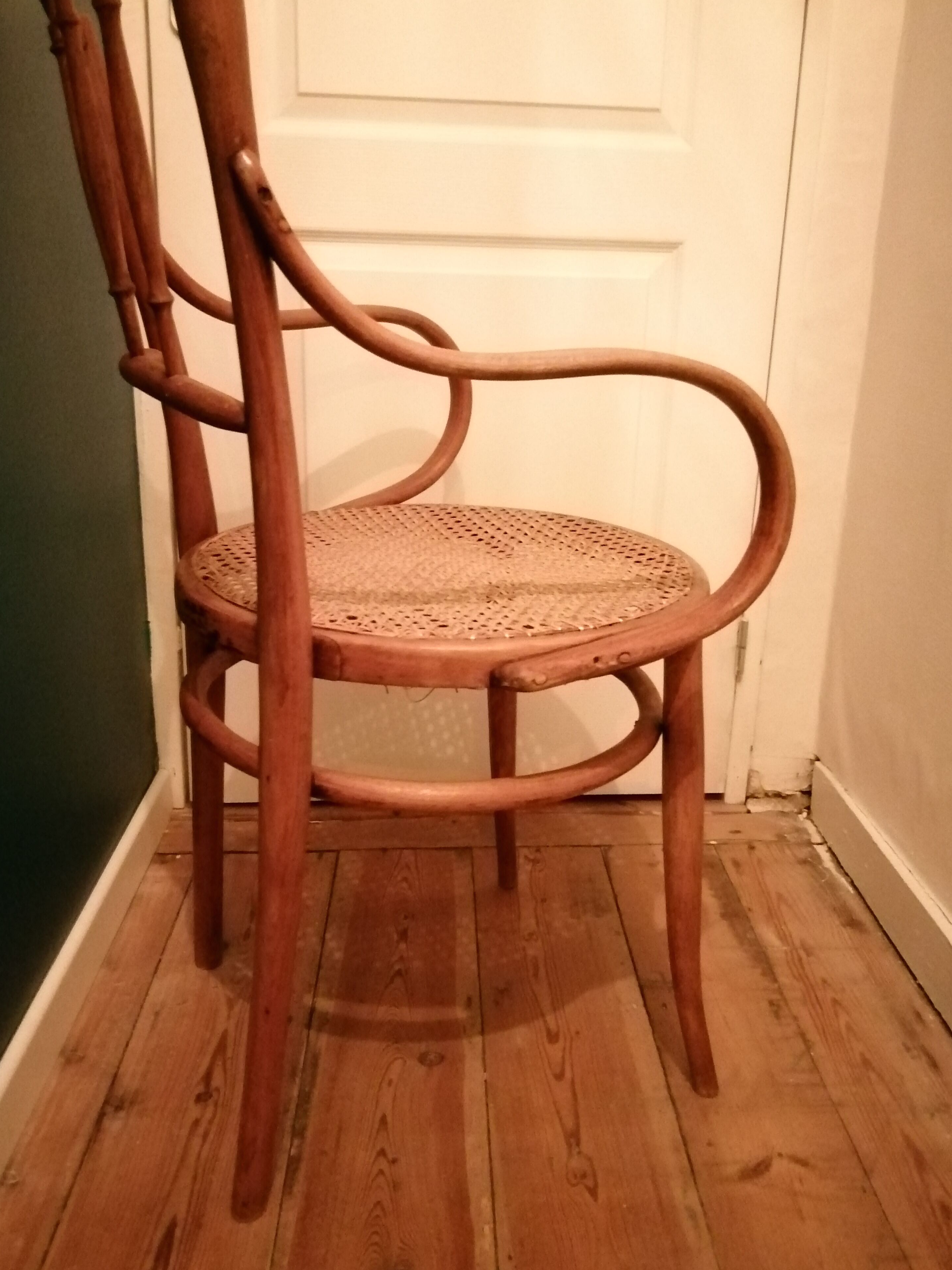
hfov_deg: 49.7
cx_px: 490
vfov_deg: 63.4
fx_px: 1027
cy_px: 597
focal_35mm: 28
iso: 2500
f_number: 1.8
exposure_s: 1/12.5
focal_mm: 3.46
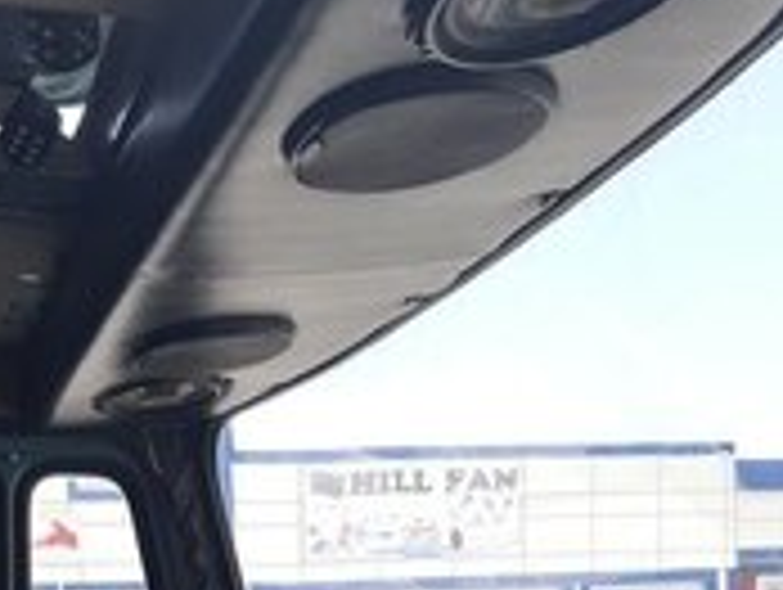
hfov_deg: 26.1
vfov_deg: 17.5
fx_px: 1676
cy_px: 937
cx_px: 234
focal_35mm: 74
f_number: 1.7
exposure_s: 1/528
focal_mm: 3.93
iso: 40
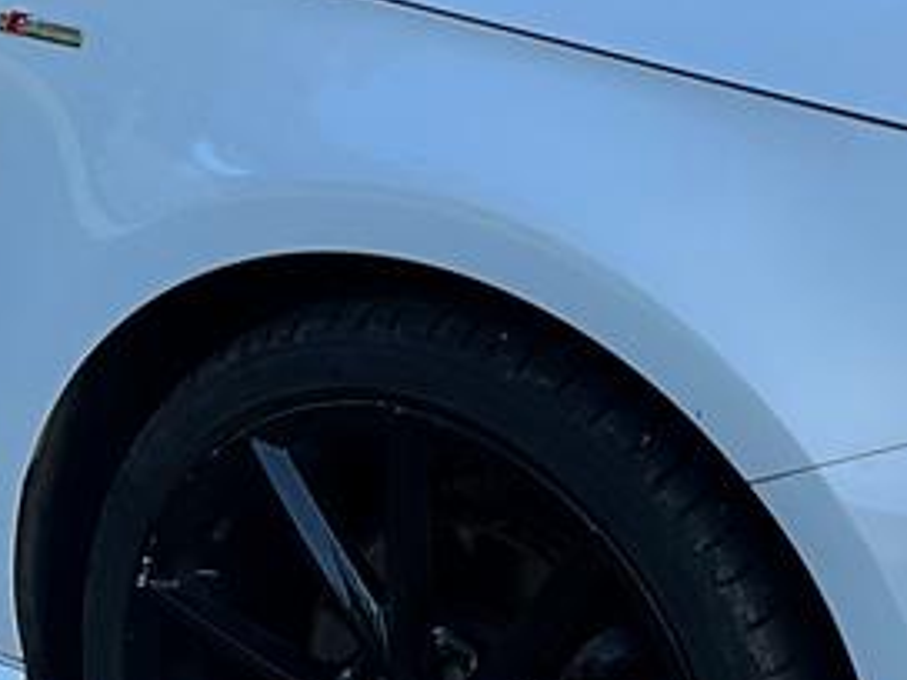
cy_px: 257
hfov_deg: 15.4
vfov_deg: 11.6
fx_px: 3354
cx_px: 400
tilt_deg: -18.2
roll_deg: +1.9
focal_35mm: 128
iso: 25
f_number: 1.8
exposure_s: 1/465
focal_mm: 3
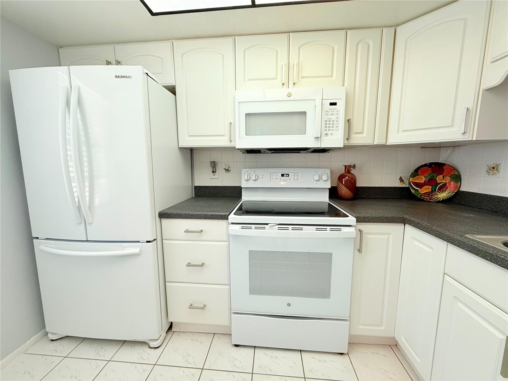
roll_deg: +0.1
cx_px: 254
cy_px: 190
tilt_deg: -7.7
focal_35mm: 14
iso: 125
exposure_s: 1/120
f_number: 2.2
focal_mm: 2.22
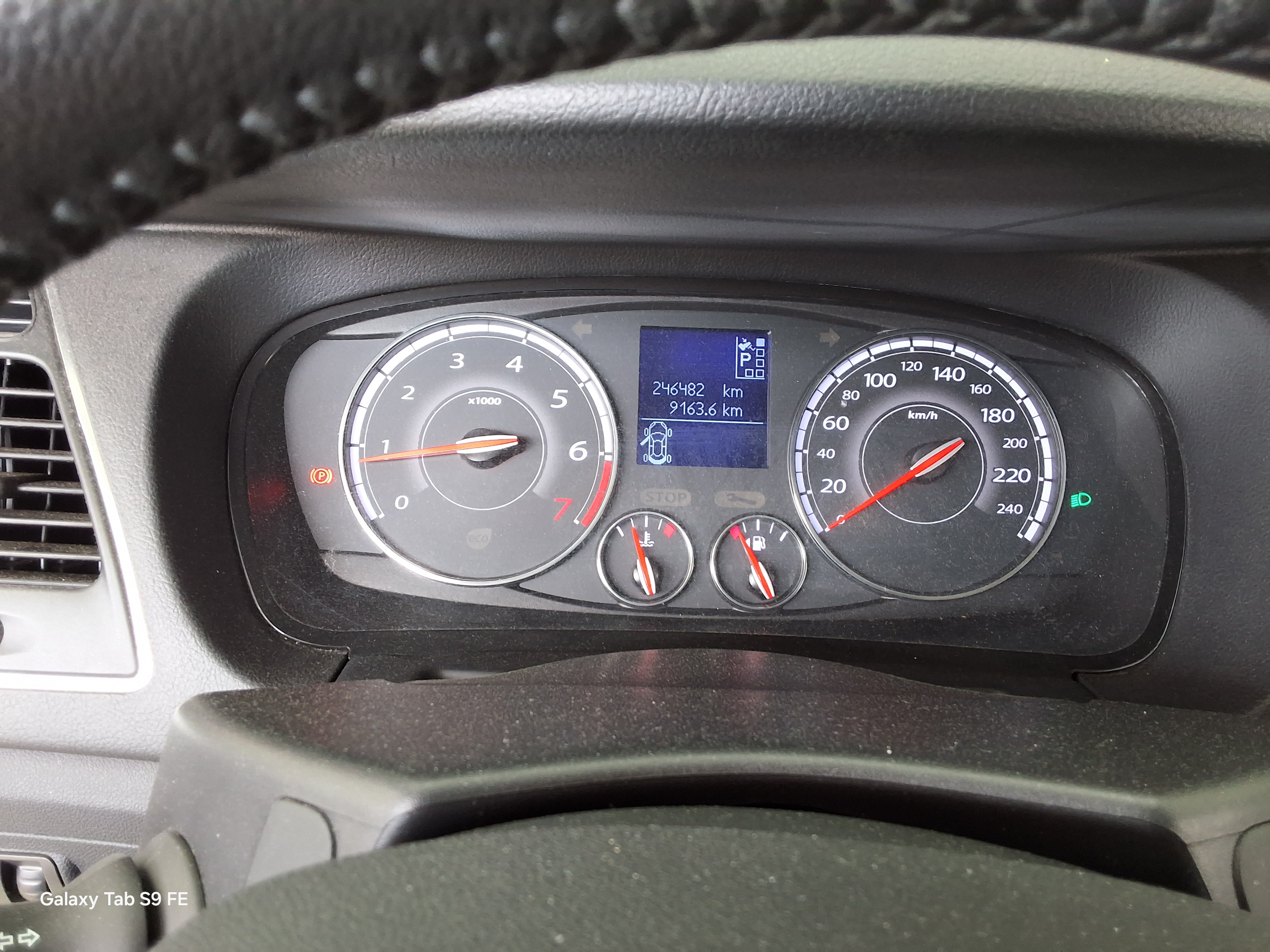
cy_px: 476
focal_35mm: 28
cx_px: 635
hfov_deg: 63.4
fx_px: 1027
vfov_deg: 49.7
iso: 125
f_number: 1.9
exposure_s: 1/40
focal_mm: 2.91
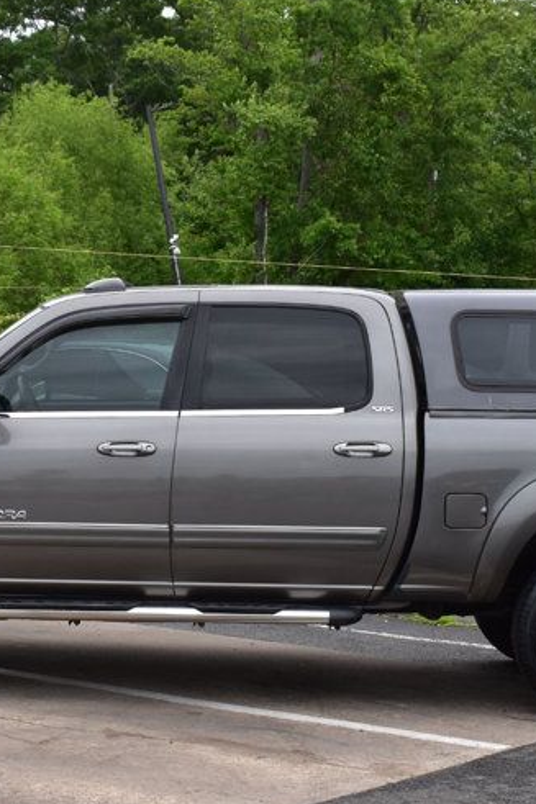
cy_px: 434
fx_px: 2169
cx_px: 244
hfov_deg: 14.1
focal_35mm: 97
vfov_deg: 21.0
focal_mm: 31
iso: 400
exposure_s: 1/250
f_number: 10
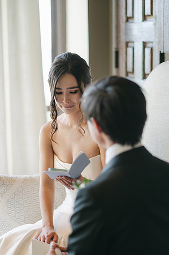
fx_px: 600
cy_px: 128
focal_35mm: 85
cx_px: 84
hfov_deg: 16.0
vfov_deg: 23.9
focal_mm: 85
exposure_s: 1/200
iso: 100
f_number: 2
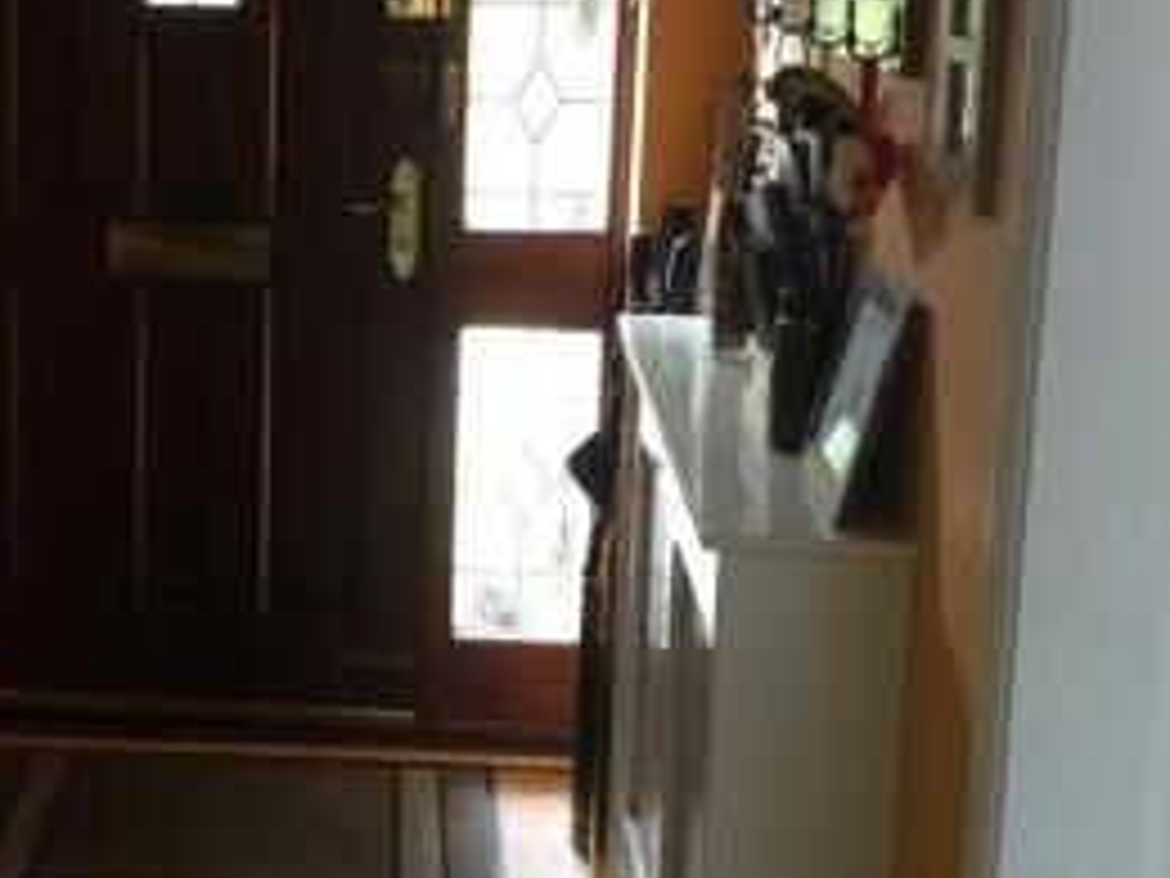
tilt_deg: -10.0
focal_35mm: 65
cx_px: 178
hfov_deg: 28.9
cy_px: 335
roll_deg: -0.2
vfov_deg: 22.5
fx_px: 2197
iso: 160
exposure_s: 1/33
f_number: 2.2
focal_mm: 4.15
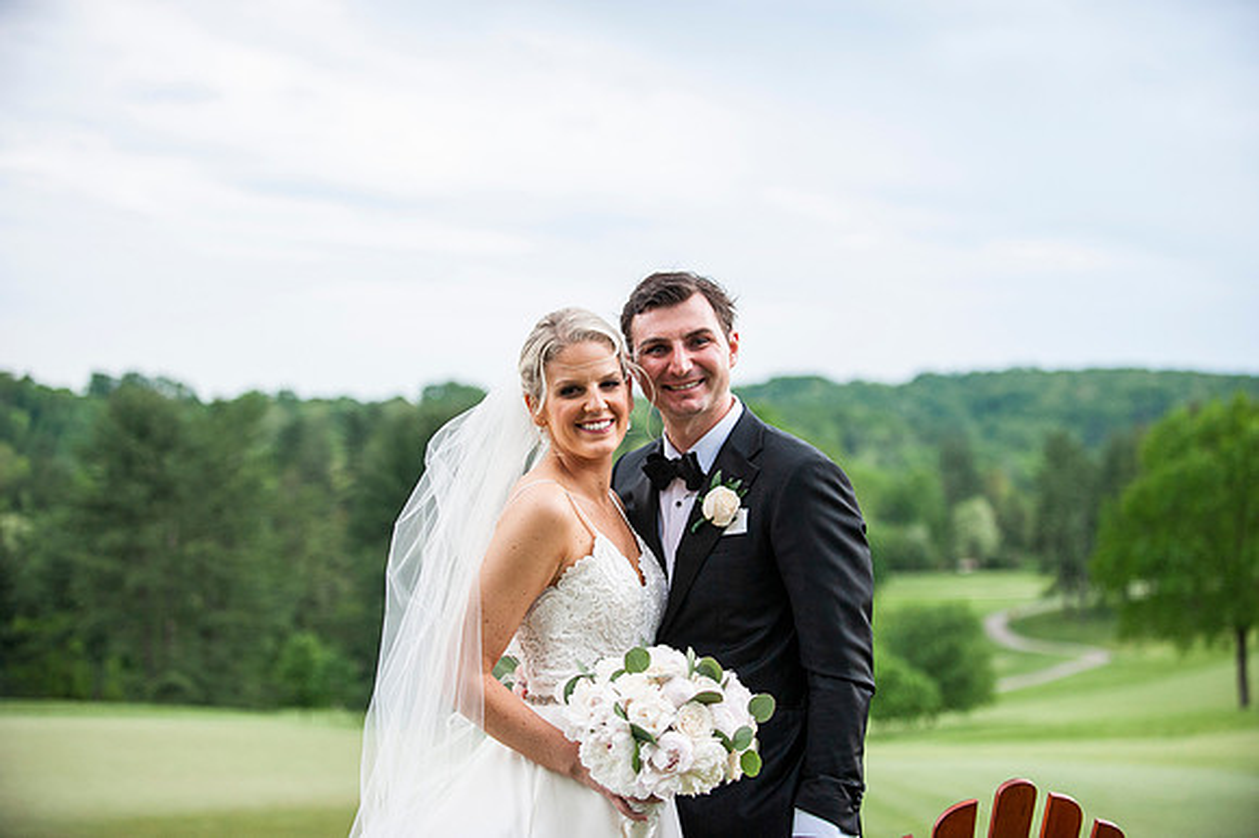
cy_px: 419
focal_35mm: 70
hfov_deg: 28.9
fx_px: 2447
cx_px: 630
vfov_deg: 19.4
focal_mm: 70
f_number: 2.8
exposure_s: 1/1600
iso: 640
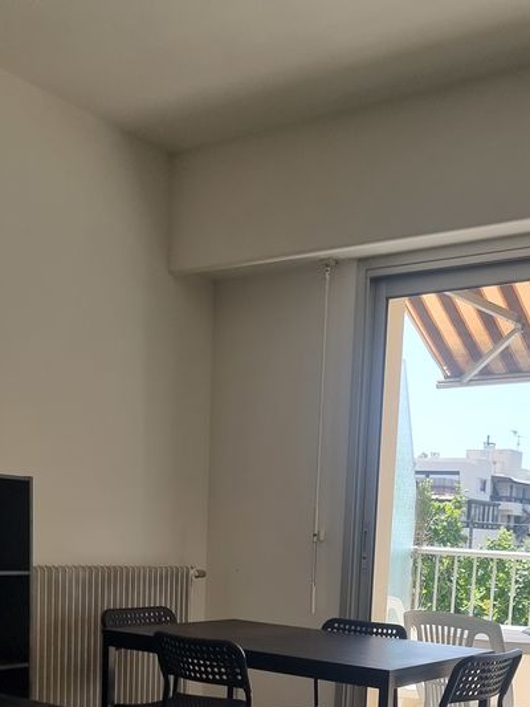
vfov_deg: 38.8
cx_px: 347
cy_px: 653
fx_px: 918
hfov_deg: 32.0
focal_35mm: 45
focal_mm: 6.7
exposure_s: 1/221
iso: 50
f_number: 1.8
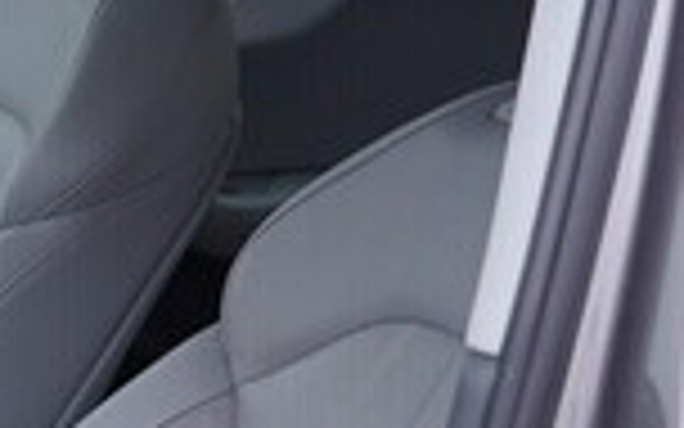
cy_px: 565
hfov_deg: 14.8
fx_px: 2479
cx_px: -297
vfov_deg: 9.7
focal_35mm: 133
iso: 125
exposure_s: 1/40
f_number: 2.8
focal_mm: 24
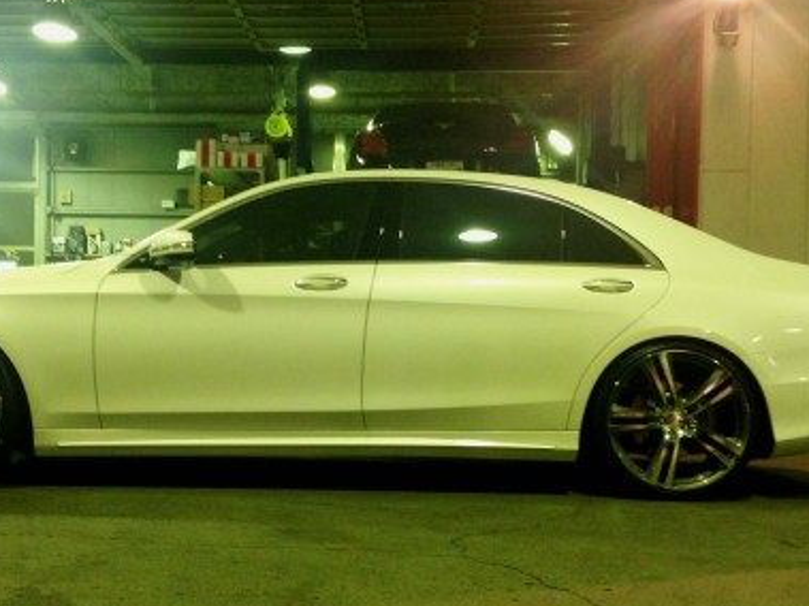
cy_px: 338
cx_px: 310
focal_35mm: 51
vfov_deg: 28.5
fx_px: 1192
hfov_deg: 37.3
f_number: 2.4
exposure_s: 1/20
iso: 125
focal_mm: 4.12
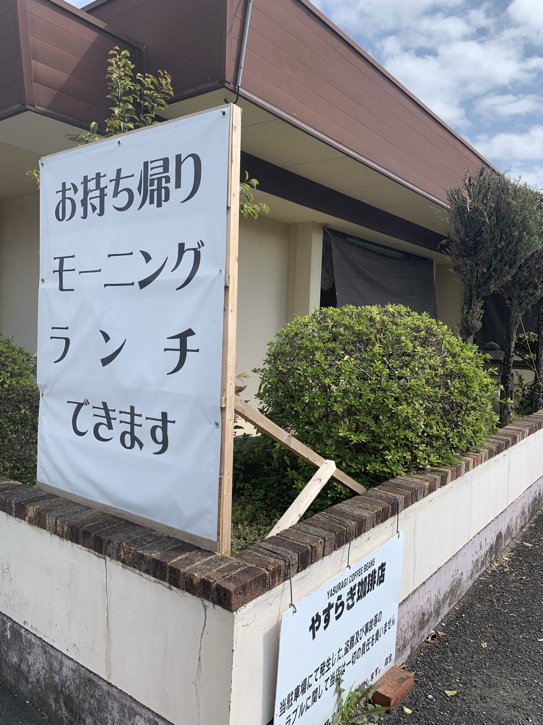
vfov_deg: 67.3
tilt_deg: -2.1
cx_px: 272
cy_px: 362
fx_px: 544
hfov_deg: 53.1
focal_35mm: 26
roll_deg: -1.7
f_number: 1.8
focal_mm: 4.25
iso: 25
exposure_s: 1/1953
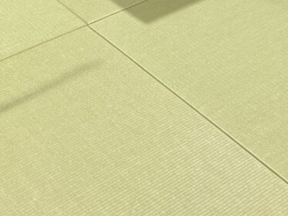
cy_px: -30
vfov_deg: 17.1
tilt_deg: -34.1
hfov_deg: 21.7
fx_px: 691
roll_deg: -2.6
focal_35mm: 83
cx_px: -64
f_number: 1.78
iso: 200
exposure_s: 1/98
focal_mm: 6.76
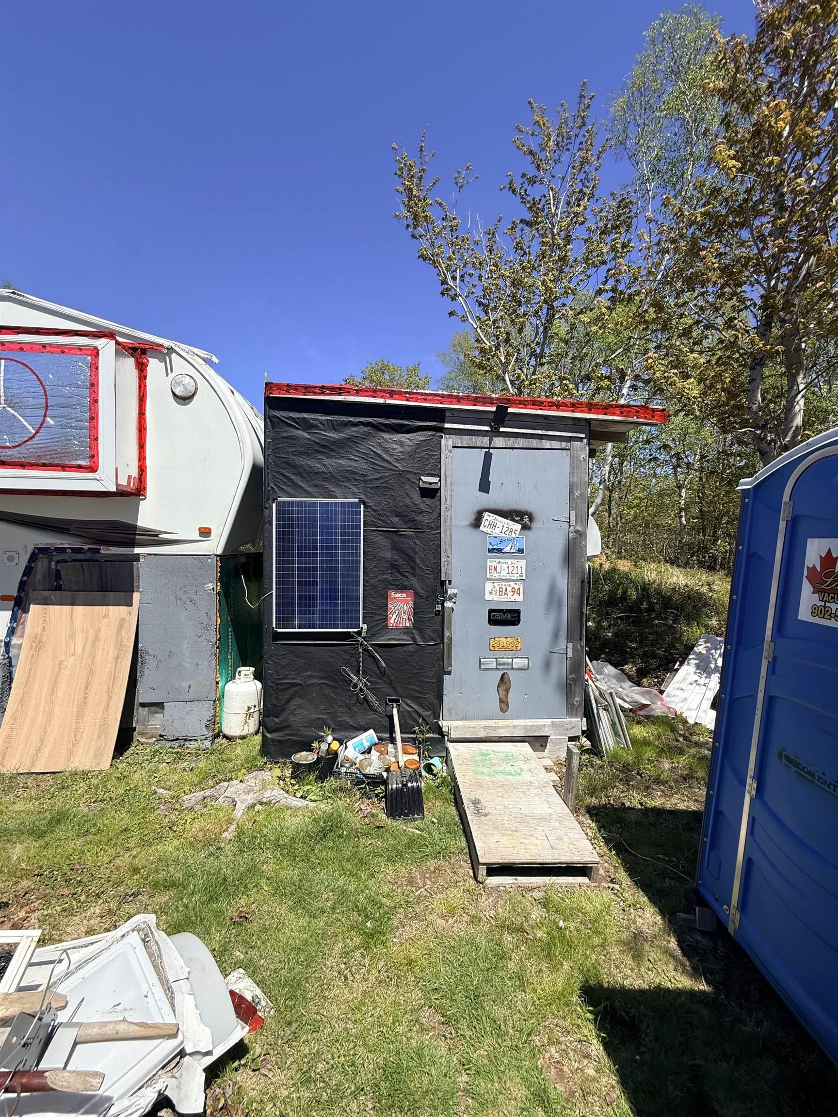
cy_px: 558
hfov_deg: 85.7
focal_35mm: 14
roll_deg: -0.9
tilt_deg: -0.7
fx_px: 452
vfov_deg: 102.1
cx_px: 419
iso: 50
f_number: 2.2
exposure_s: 1/1848
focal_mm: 2.22
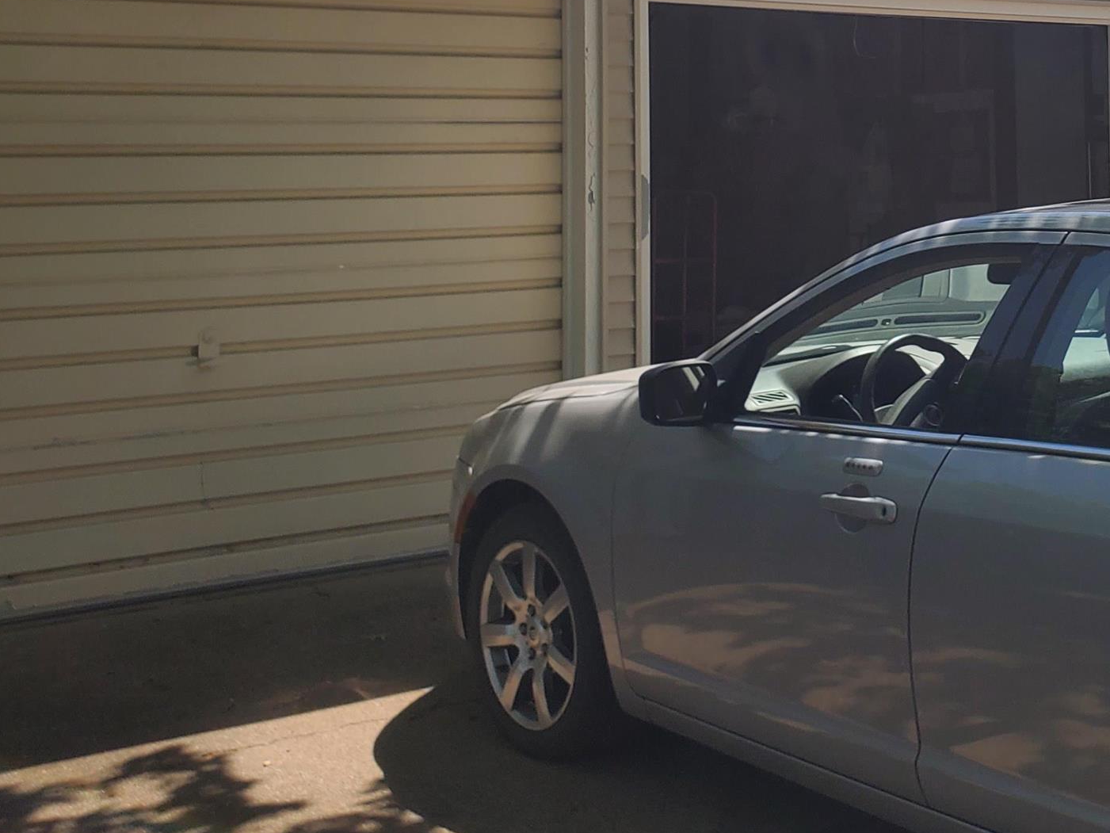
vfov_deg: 24.8
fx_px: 1828
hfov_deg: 32.2
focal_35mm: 57
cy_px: 64
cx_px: 983
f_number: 2.4
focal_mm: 4.3
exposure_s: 1/1490
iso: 50
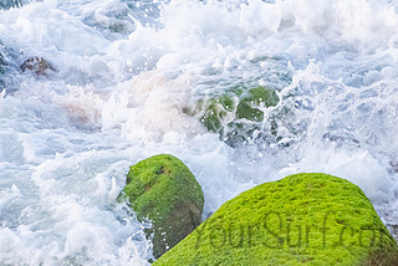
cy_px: 219
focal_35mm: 394
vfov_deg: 3.5
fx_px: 4360
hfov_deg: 5.2
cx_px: 317
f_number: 5.6
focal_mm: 140
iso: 2000
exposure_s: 1/1250
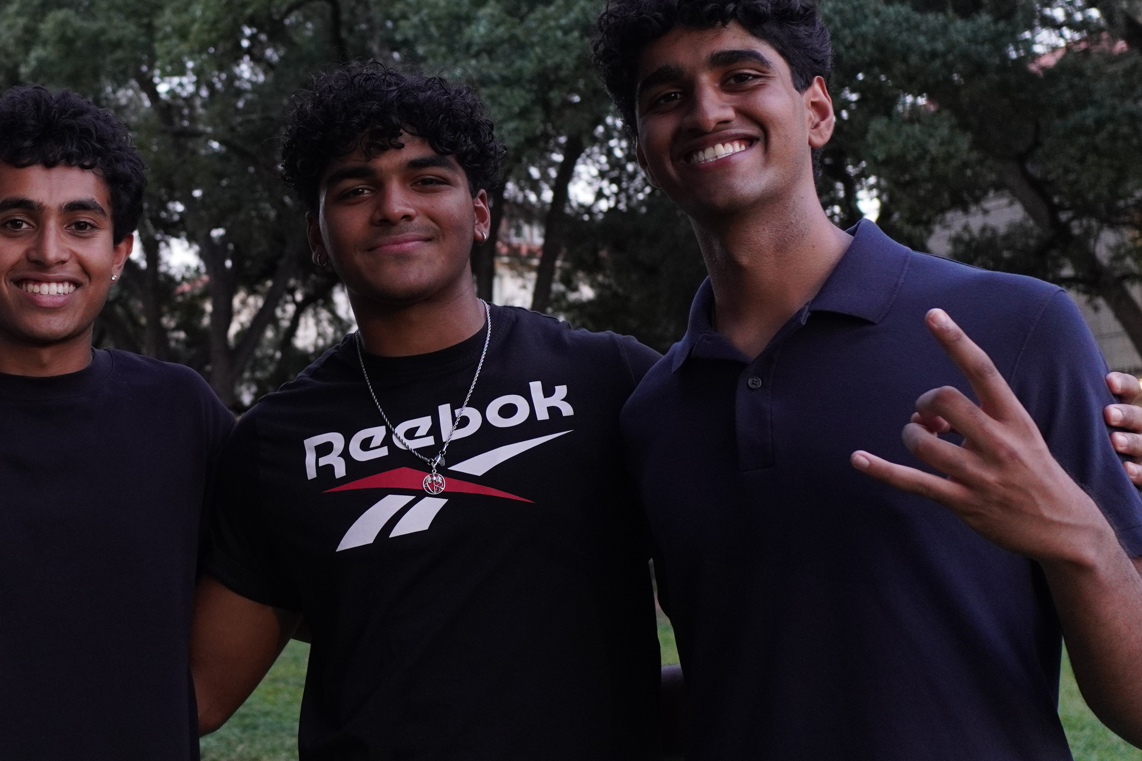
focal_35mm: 55
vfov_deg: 24.6
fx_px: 1745
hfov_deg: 35.1
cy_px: 289
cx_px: 235
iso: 800
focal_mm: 20
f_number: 3.5
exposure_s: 1/100
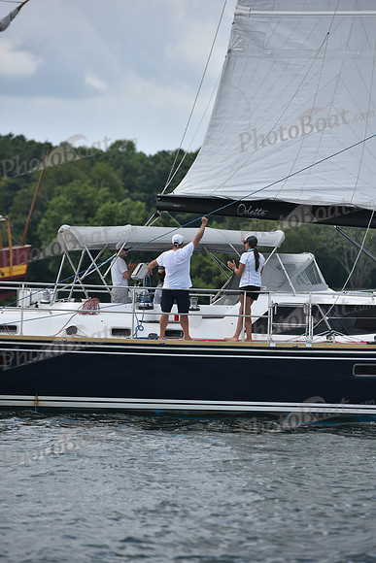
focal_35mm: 200
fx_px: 3131
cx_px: 188
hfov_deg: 6.9
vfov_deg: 10.3
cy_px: 282
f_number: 4.5
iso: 320
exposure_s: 1/3200
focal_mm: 200
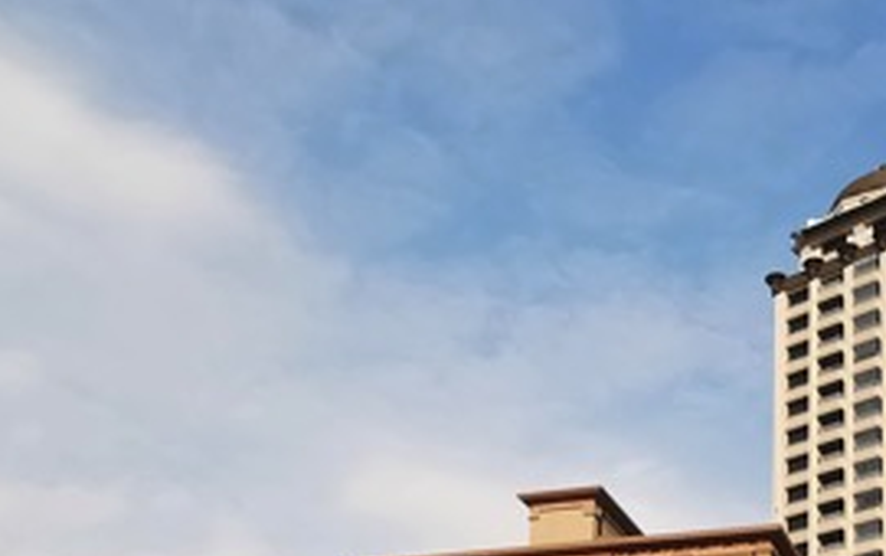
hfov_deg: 37.5
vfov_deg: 22.7
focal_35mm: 50
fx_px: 1209
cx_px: 804
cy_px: 746
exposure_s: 1/784
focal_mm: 3.95
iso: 50
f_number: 2.2
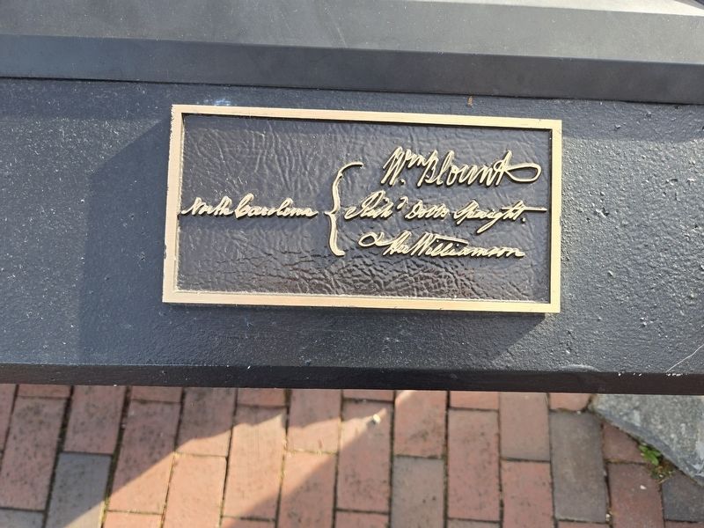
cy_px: 264
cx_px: 352
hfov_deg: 73.9
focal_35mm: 23
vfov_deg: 58.9
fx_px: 468
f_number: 1.8
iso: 32
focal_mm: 5.4
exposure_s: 1/180
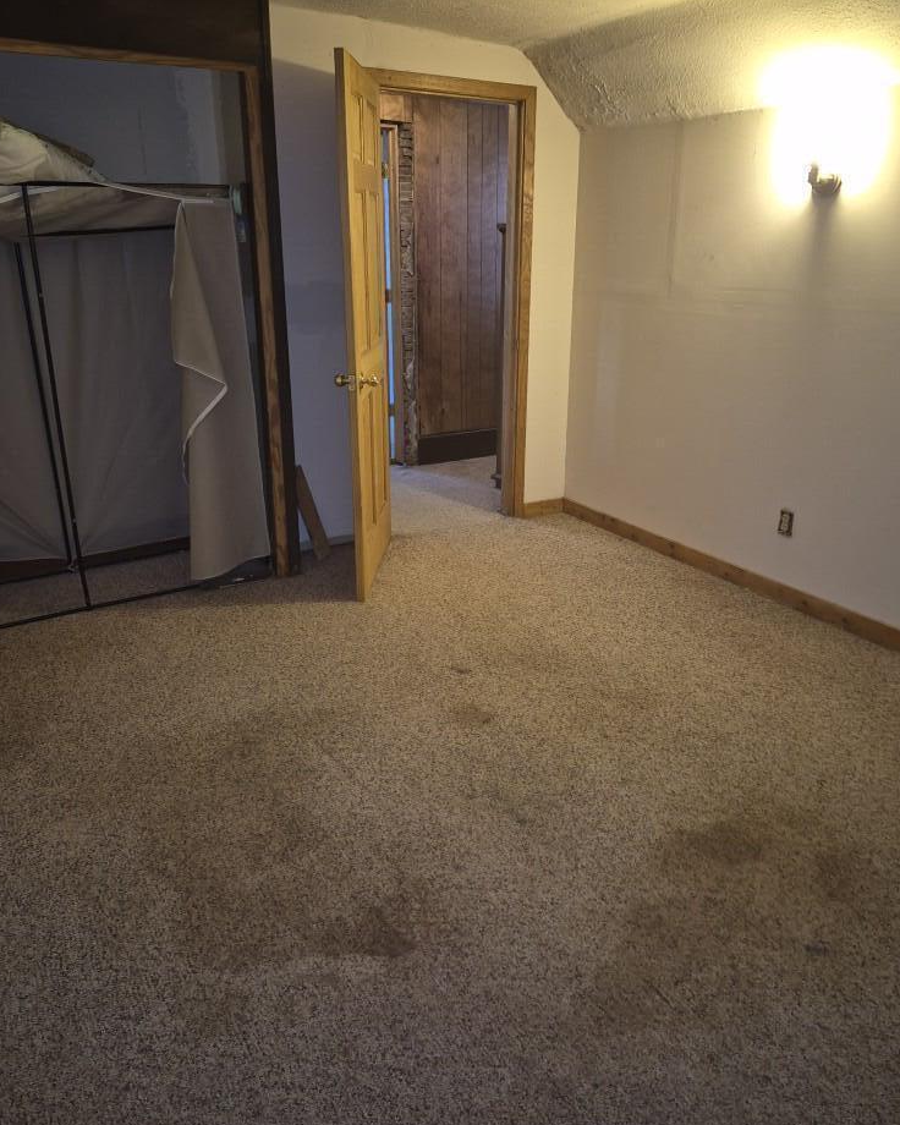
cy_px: 526
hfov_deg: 56.8
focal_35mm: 25
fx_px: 832
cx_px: 450
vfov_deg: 68.0
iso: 160
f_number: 1.8
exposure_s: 1/24
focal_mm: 5.4
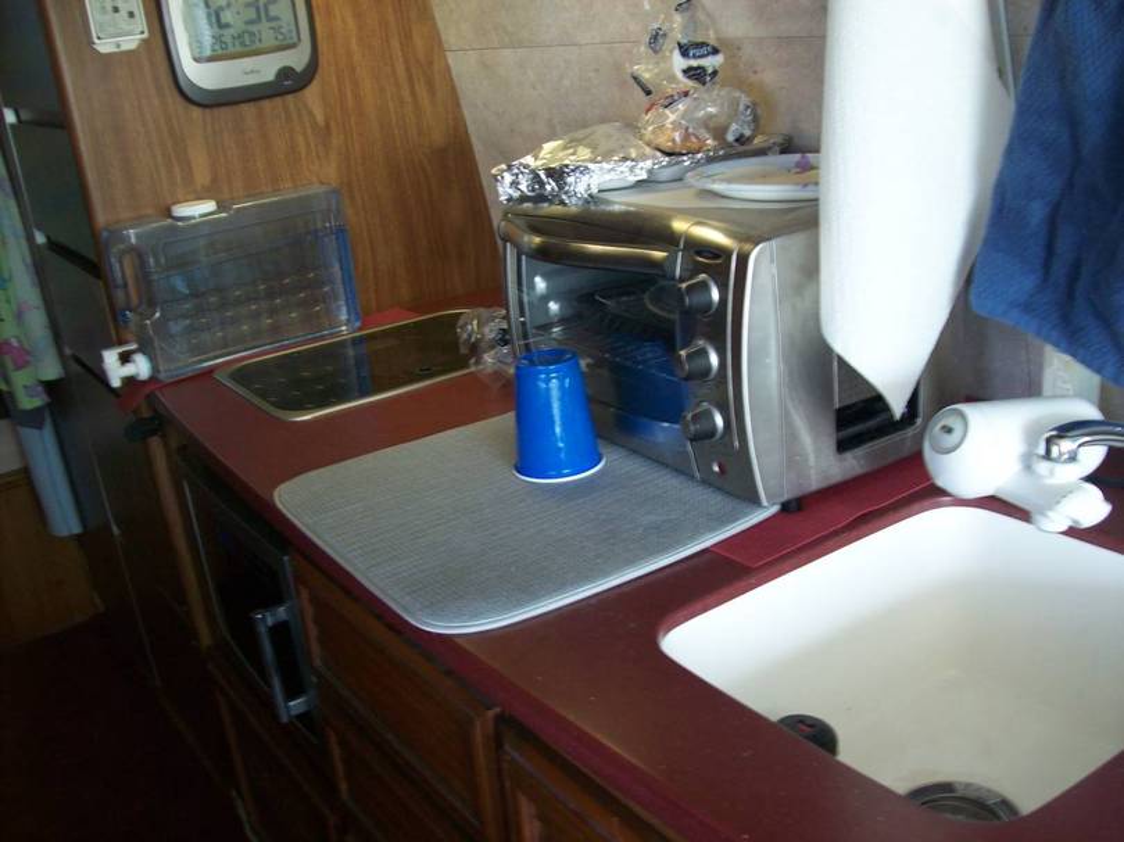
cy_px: 421
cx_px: 562
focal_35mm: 36
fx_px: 1169
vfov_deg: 39.6
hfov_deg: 51.4
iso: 80
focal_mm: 6
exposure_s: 1/9.89
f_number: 2.7
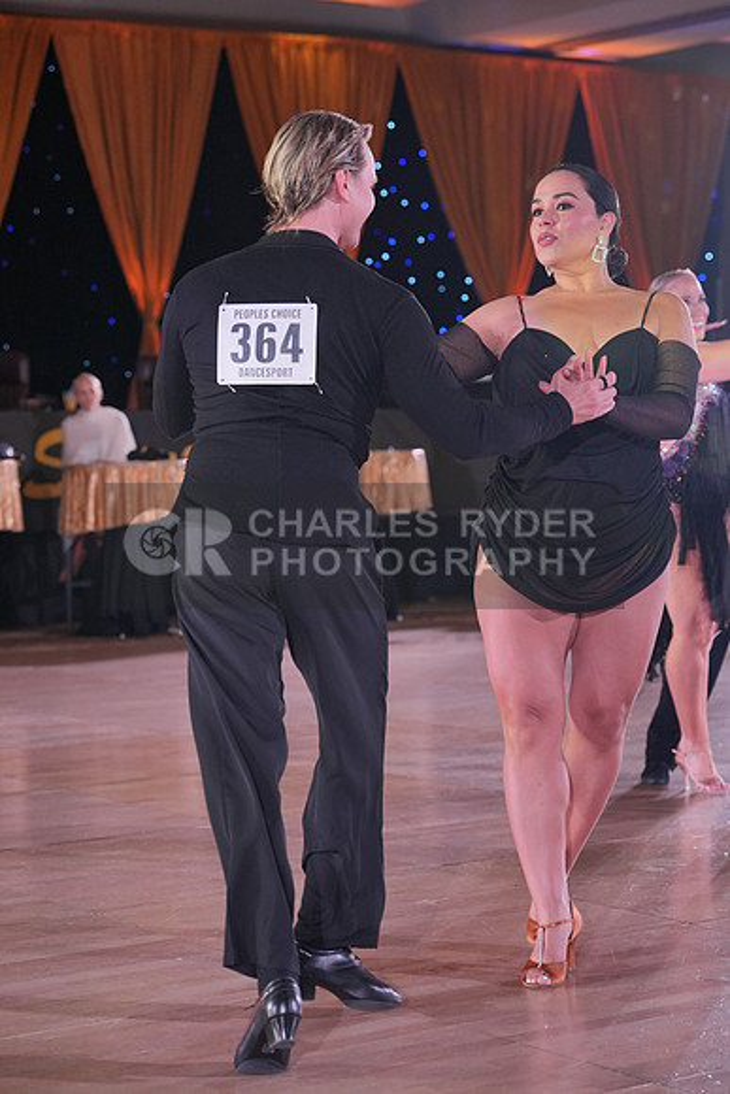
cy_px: 547
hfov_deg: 17.1
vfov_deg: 25.4
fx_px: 2432
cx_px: 365
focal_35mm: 80
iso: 2000
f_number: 4
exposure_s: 1/400
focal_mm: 80
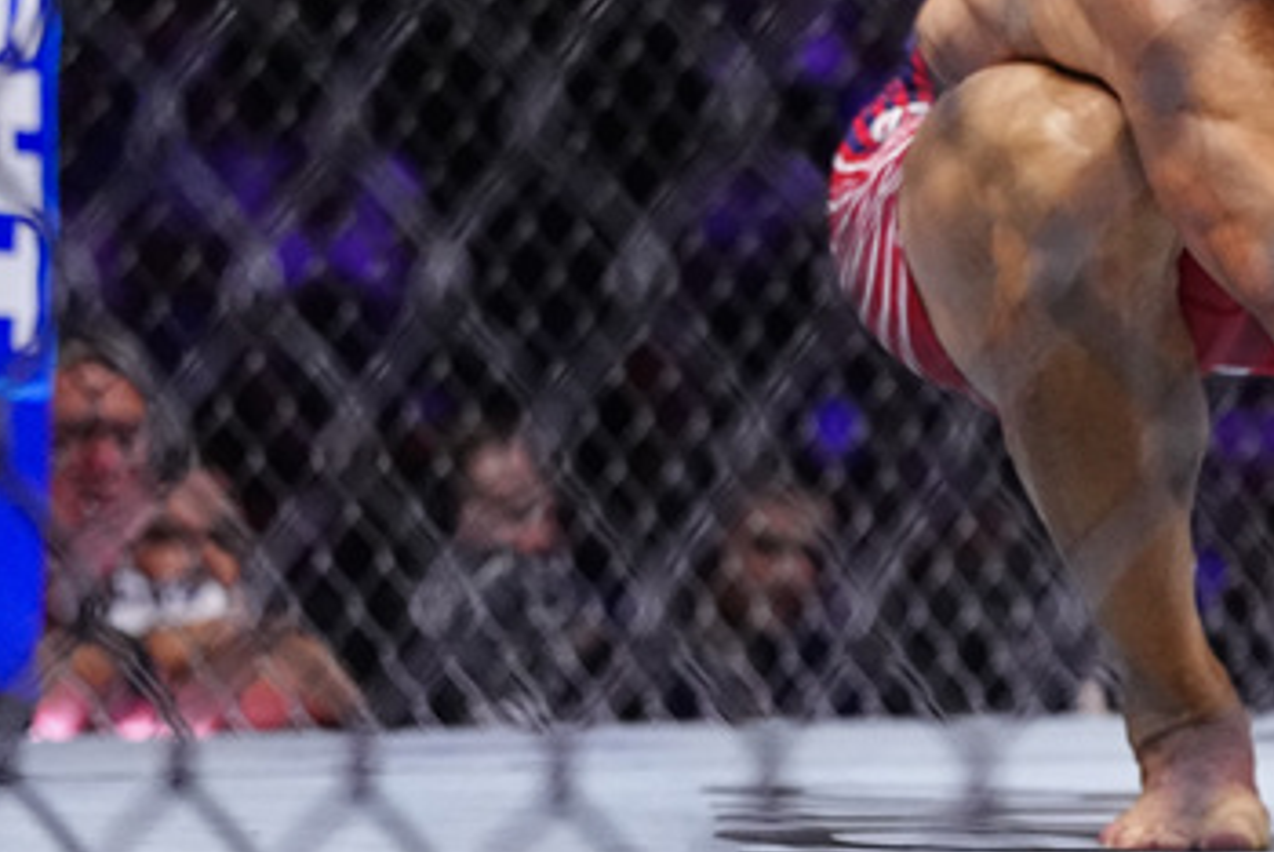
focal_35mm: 188
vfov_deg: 7.2
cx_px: 1944
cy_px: -248
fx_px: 6658
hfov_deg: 10.5
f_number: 2.2
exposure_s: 1/1600
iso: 4000
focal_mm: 61
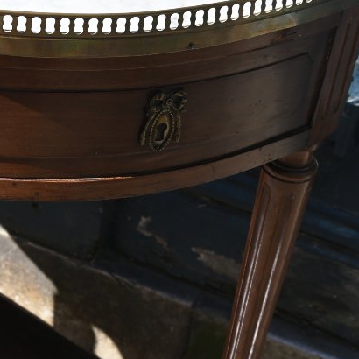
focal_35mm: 97
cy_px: 236
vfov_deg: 17.9
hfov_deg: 17.2
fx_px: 1138
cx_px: -58
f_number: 5.6
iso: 100
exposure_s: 1/250
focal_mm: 26
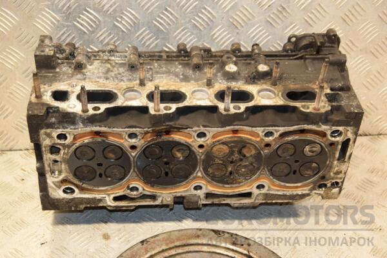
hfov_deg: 35.1
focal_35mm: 57
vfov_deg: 23.8
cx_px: 194
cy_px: 129
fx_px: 613
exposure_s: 1/100
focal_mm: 38
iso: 800
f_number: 5
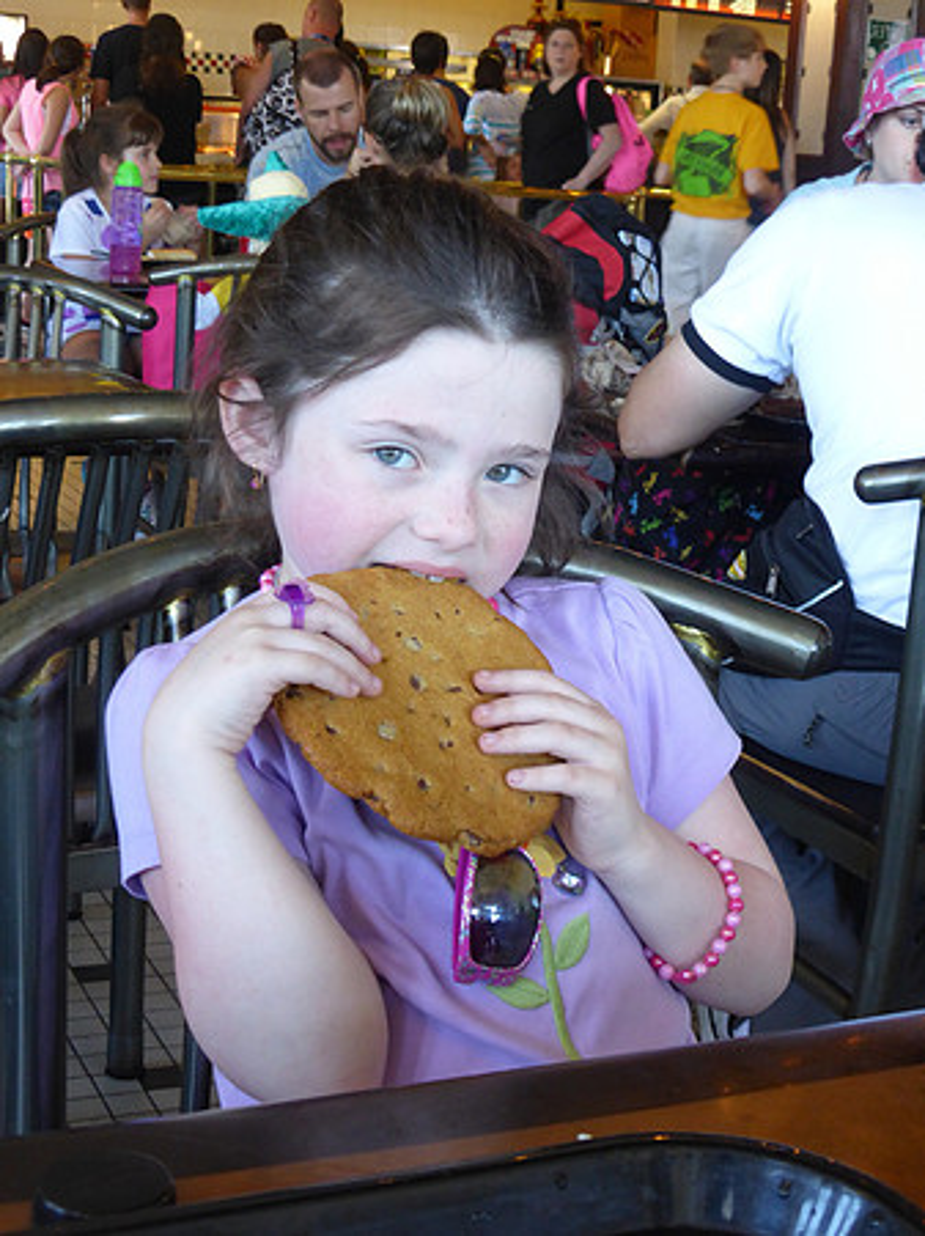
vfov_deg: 33.8
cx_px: 462
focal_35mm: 57
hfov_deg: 25.6
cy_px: 618
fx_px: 2033
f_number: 4.6
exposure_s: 1/25
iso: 400
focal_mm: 9.7
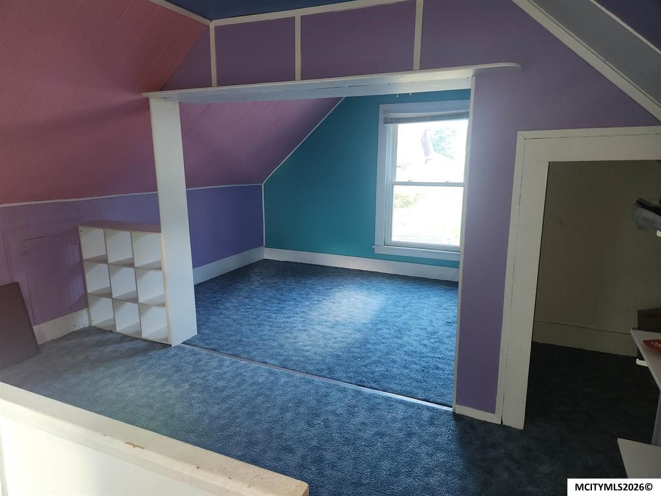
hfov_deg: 73.9
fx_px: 439
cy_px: 248
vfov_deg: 58.9
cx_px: 330
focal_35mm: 23
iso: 100
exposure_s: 1/24
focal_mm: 5.4
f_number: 1.8
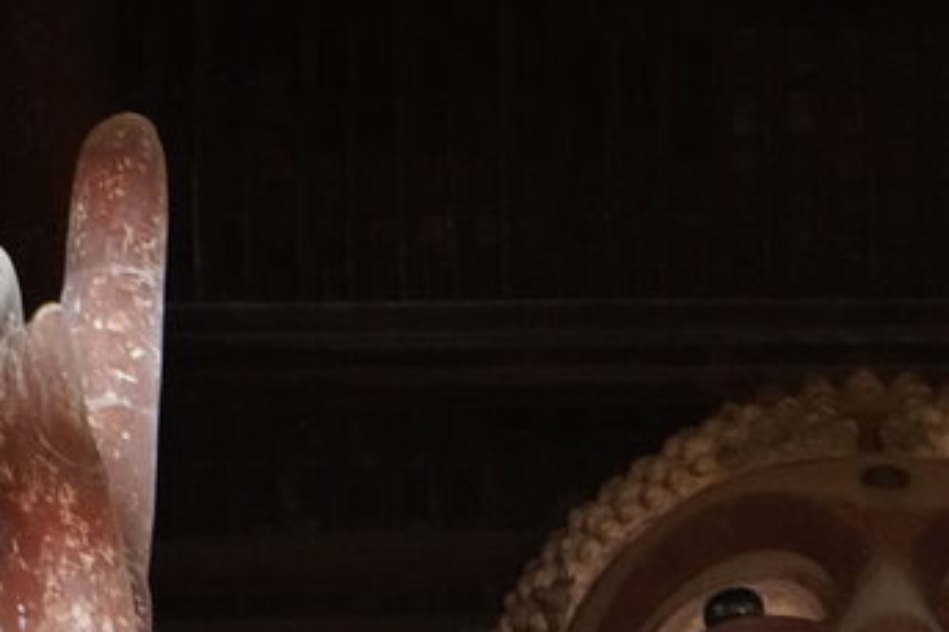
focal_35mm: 163
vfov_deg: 8.4
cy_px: 644
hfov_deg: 12.6
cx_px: 690
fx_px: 4295
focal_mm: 70
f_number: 5.6
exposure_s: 1/30
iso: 6400
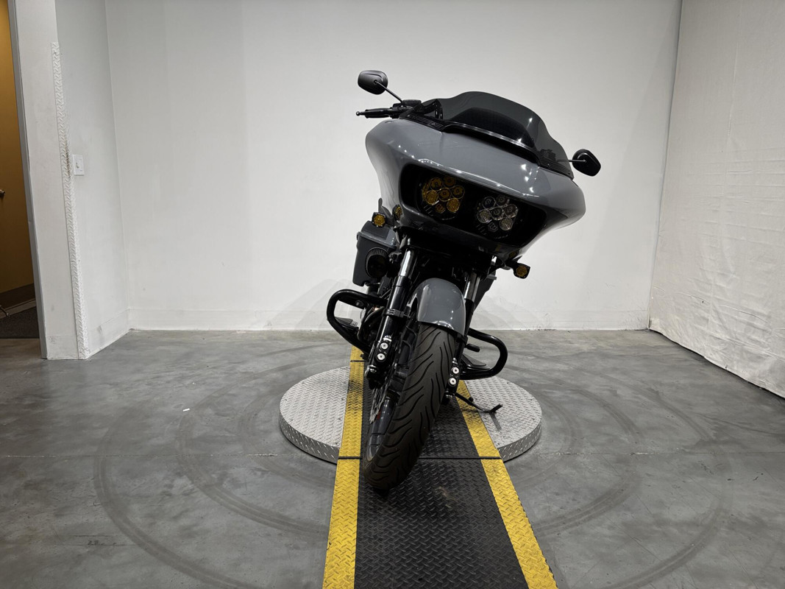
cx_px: 392
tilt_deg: -11.2
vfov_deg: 53.1
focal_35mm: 26
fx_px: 590
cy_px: 294
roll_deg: -0.3
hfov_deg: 67.3
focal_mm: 5.96
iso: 100
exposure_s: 1/120
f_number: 1.6
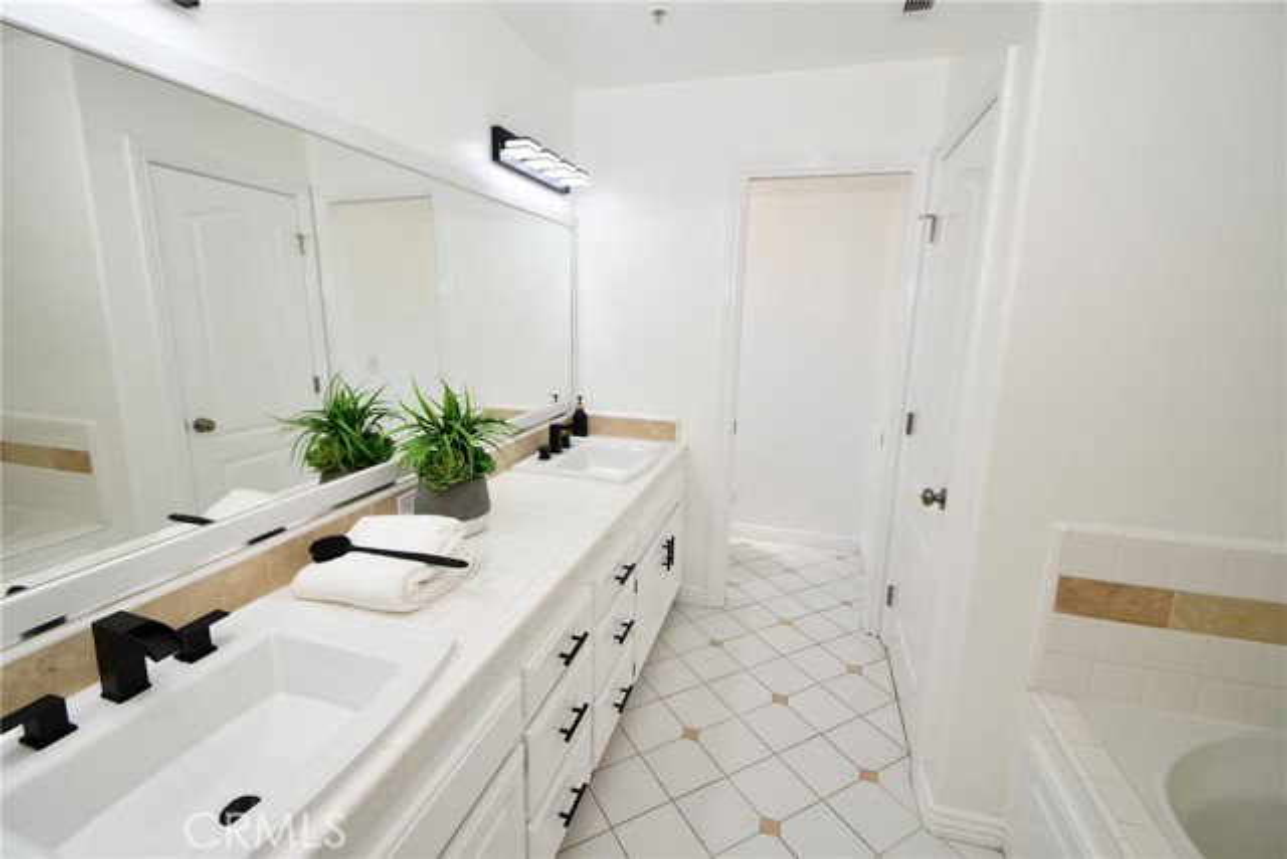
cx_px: 644
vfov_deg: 77.4
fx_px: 536
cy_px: 430
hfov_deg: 100.4
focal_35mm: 15
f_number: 5.6
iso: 200
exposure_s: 1/125
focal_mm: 10
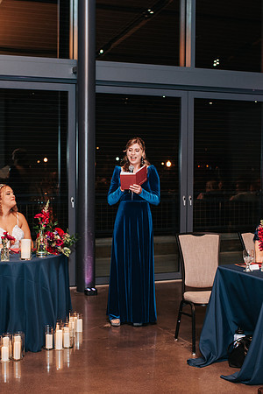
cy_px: 210
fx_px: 690
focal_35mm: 63
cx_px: 127
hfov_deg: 21.6
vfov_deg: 31.9
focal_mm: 35
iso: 1000
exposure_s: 1/200
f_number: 2.8
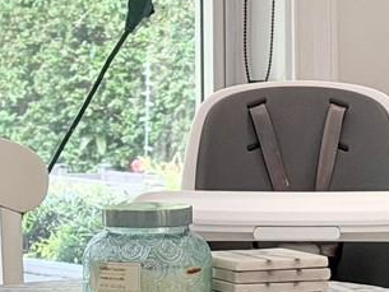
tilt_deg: -1.5
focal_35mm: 252
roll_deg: +0.7
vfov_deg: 5.9
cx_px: 202
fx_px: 2833
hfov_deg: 7.9
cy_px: -50
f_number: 1.78
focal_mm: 6.76
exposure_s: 1/171
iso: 64
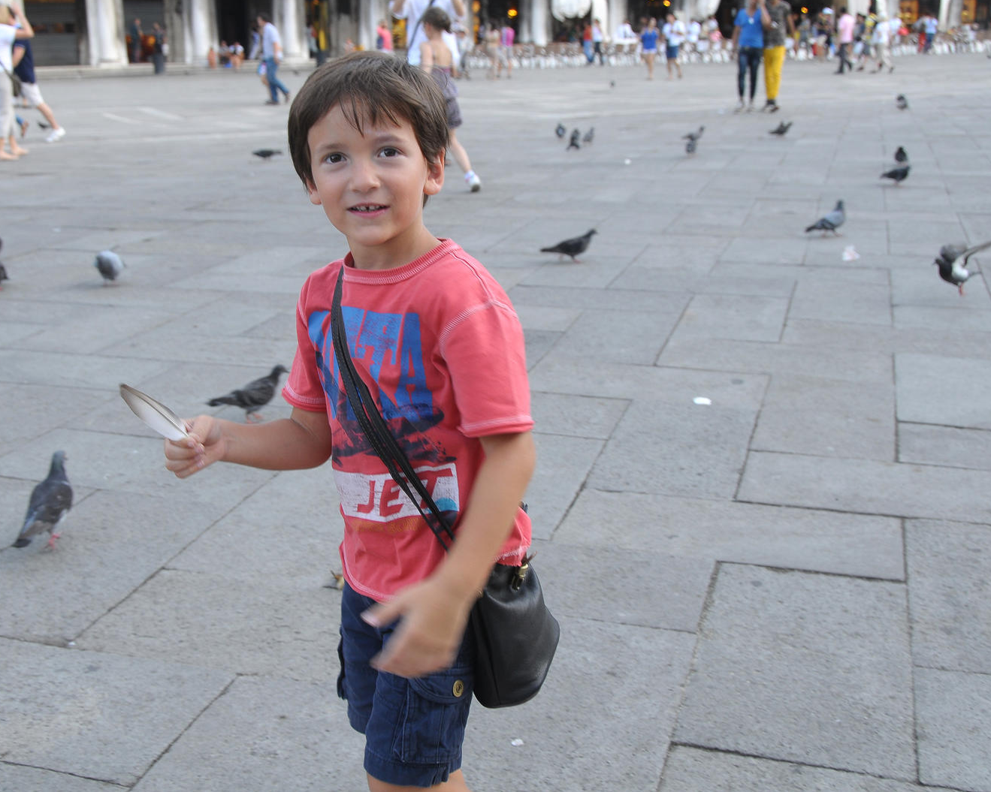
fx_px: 1261
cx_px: 428
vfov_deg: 34.9
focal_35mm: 43
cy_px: 374
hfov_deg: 42.8
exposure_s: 1/100
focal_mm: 24
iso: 200
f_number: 5
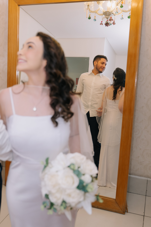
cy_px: 114
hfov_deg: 36.9
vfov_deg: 53.1
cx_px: 76
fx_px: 226
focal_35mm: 36
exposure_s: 1/200
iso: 1000
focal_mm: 35
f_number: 2.8
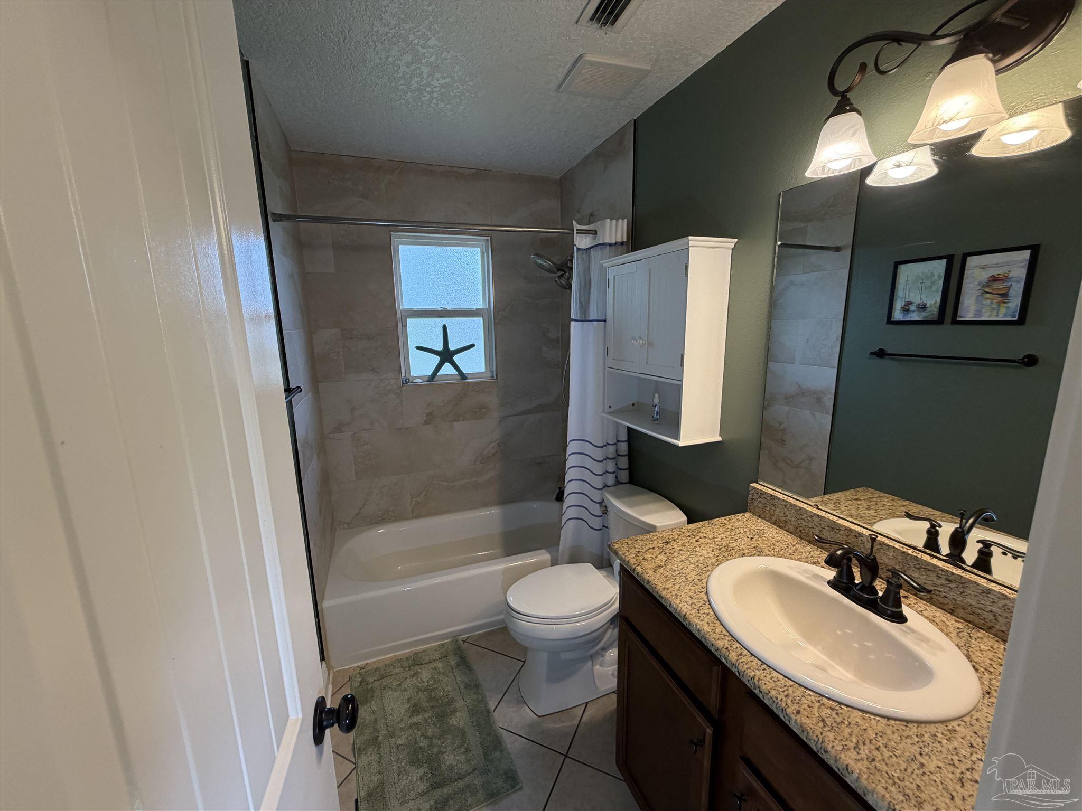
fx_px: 438
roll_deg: +1.6
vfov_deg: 85.7
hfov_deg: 102.1
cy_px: 406
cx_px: 541
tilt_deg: -9.5
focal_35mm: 14
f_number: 2.2
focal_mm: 2.22
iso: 200
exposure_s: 1/120
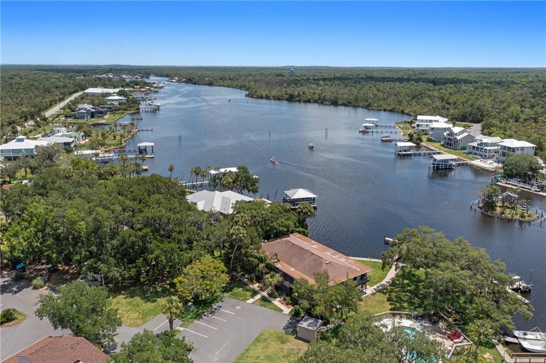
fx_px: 424
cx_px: 273
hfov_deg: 65.5
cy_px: 182
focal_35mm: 28
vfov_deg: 46.3
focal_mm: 10.26
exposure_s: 1/400
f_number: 5.6
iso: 100
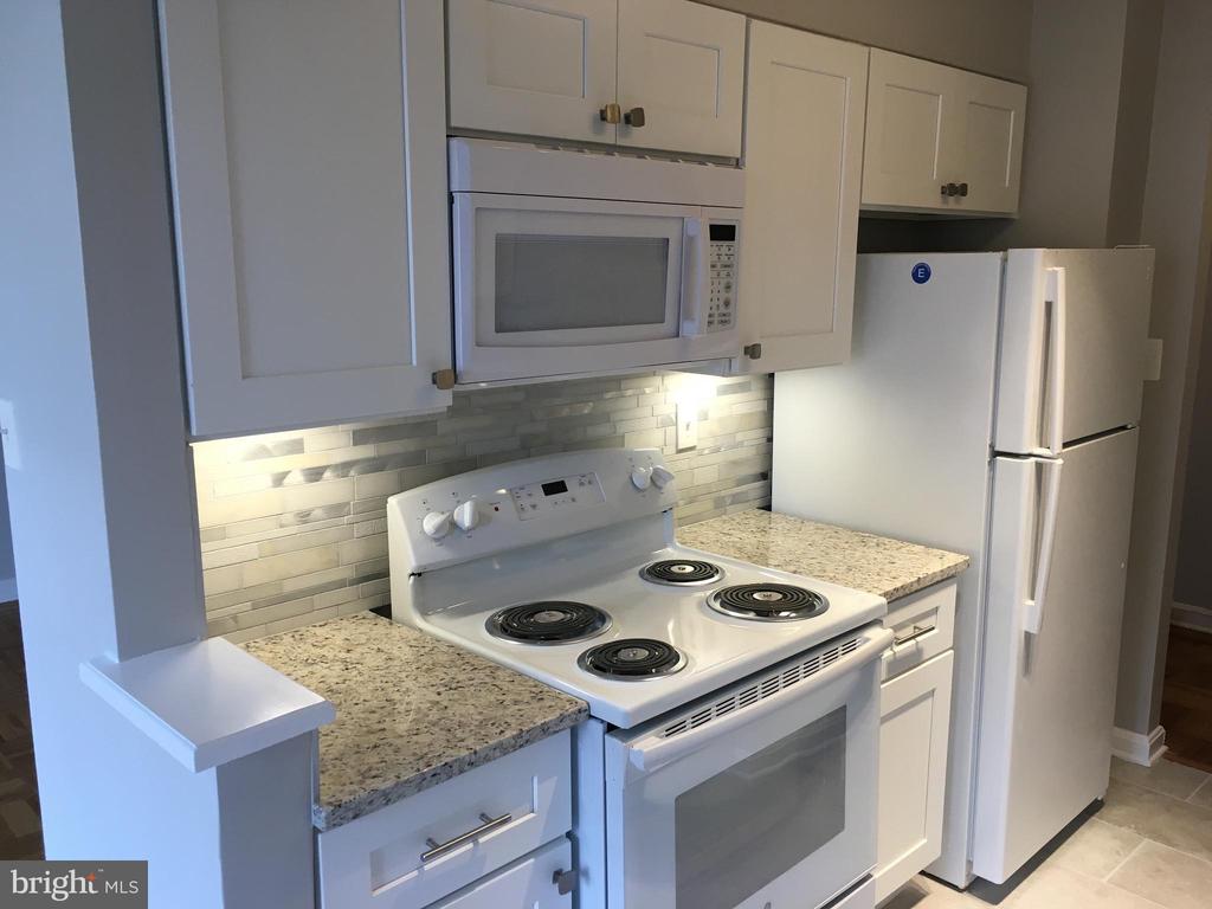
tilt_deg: -11.6
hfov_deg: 61.7
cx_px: 606
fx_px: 1015
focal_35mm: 29
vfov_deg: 48.2
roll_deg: +0.8
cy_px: 454
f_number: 2.2
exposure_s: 1/30
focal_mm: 4.15
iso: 25
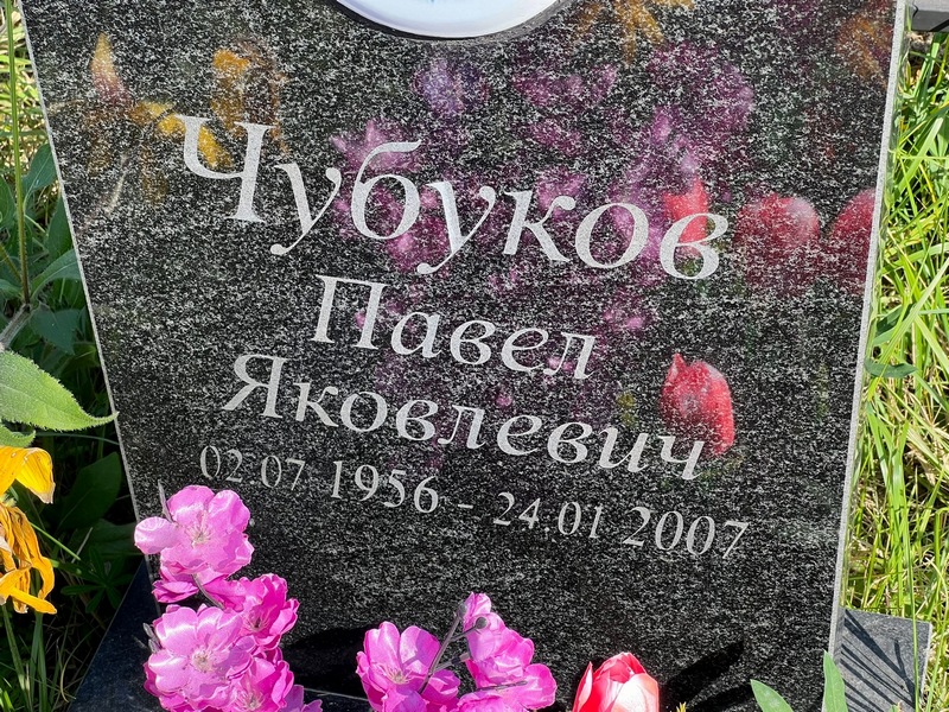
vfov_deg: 19.1
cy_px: 356
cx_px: 474
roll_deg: +6.2
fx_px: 2111
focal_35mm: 77
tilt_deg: -43.2
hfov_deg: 25.3
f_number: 2.8
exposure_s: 1/175
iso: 32
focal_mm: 9
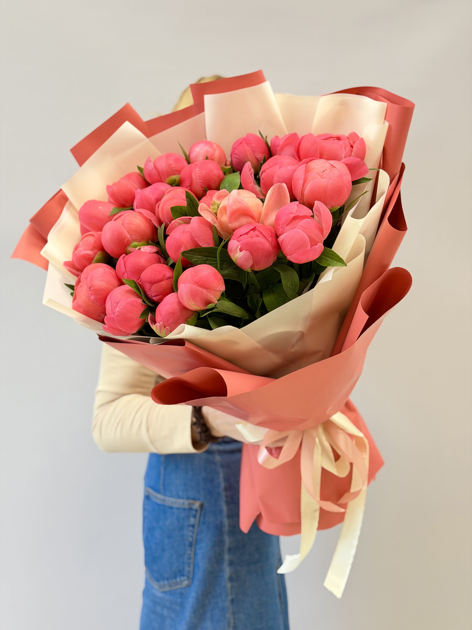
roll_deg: -5.6
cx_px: 236
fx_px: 873
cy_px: 315
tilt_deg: -7.4
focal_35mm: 48
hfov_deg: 30.3
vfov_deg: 39.7
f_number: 1.78
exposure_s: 1/62
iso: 100
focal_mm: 6.76
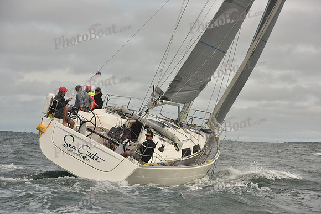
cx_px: 160
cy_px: 107
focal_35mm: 116
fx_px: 1035
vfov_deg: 11.8
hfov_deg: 17.6
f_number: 7.1
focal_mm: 116
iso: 400
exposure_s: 1/1000
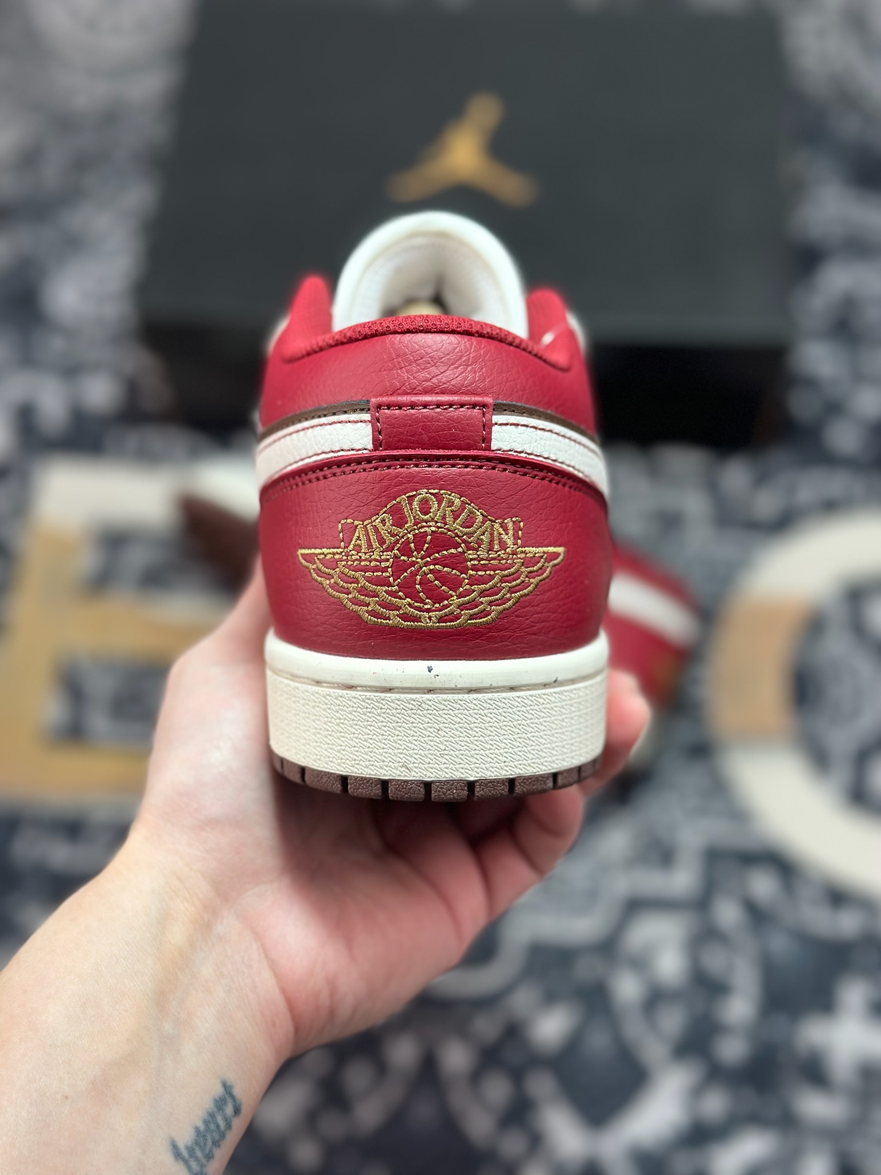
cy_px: 588
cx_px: 440
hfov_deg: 30.3
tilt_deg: -61.7
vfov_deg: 39.7
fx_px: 1629
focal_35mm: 48
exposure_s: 1/574
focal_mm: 6.86
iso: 80
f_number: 1.78
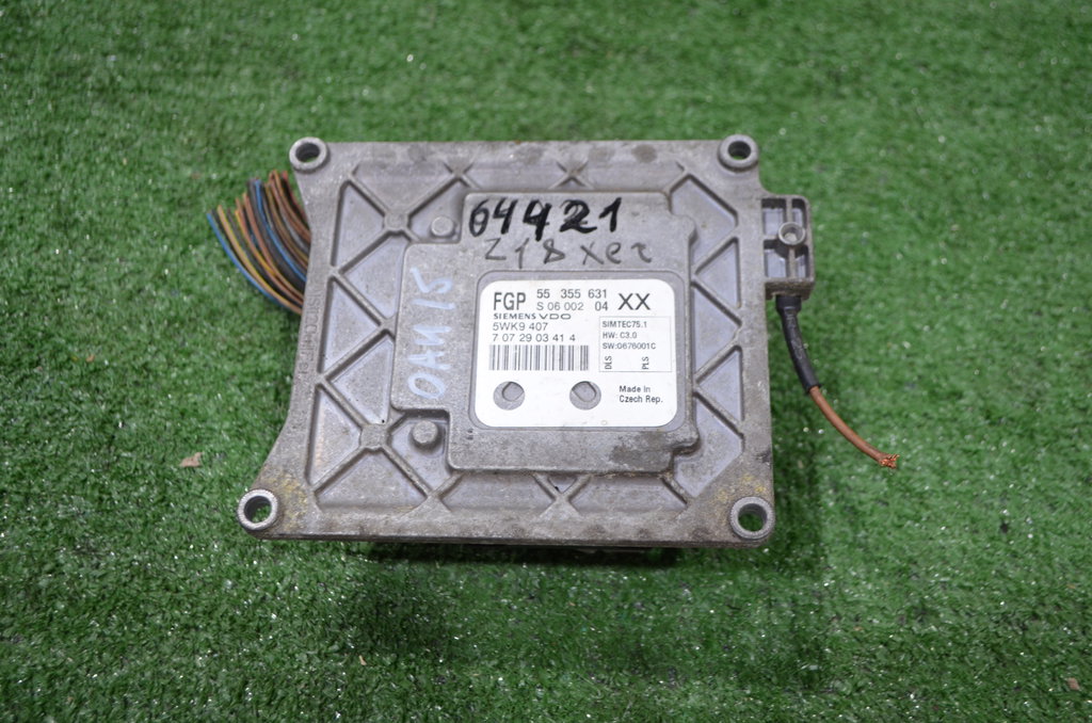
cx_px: 546
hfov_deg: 49.6
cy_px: 362
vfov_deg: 34.1
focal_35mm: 39
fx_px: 1180
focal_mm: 26
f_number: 4.2
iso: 800
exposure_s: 1/60
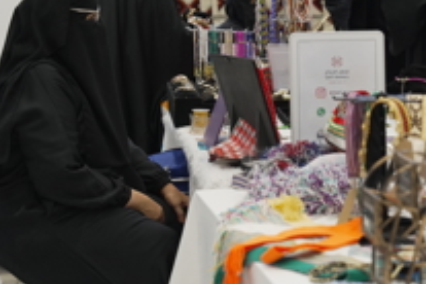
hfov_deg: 16.4
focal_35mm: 124
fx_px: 1467
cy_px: 21
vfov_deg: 11.0
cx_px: 323
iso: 800
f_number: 3.5
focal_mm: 57
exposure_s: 1/125
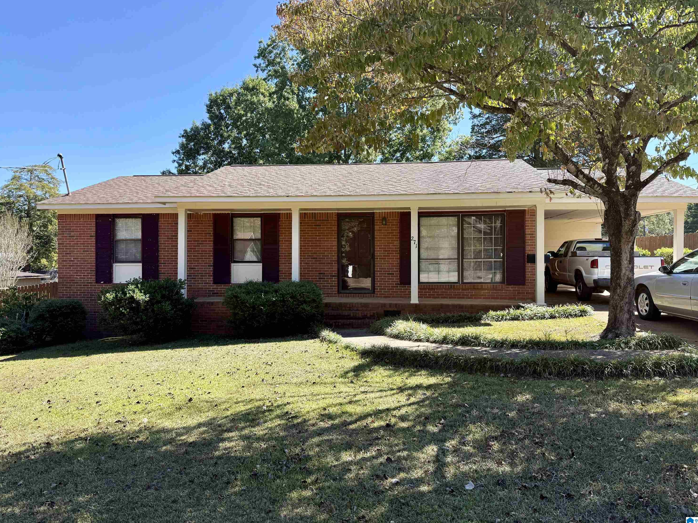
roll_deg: +0.6
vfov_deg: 54.9
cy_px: 256
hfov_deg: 69.4
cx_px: 351
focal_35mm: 25
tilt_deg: +1.0
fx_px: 504
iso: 100
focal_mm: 6.76
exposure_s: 1/1585
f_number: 1.78
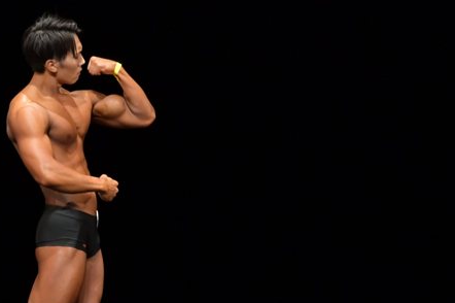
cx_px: 72
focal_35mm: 500
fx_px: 6315
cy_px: 249
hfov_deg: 4.1
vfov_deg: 2.7
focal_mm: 190
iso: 4000
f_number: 5.6
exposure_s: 1/400
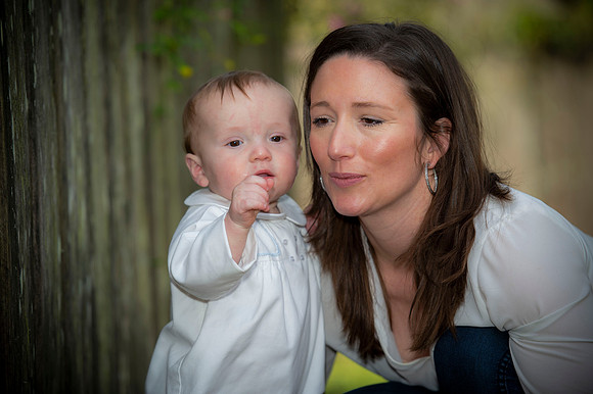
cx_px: 296
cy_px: 197
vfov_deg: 8.1
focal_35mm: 170
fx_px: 2799
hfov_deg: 12.1
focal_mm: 170
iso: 50
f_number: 2.8
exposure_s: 1/250
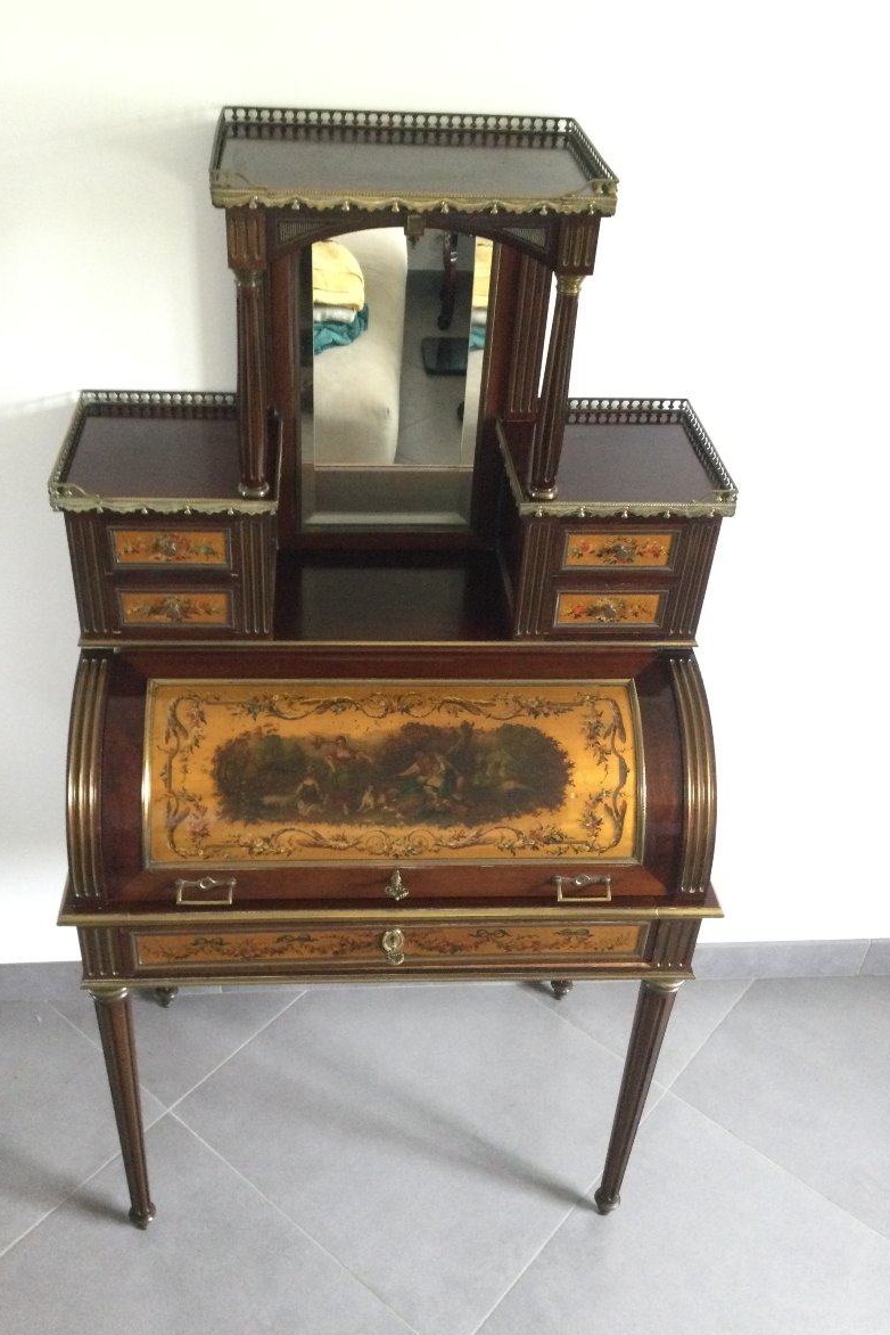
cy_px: 664
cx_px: 388
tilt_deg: -36.3
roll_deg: -1.8
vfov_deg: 57.2
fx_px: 1223
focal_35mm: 33
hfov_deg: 39.9
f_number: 2.4
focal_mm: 3.3
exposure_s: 1/20
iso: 200
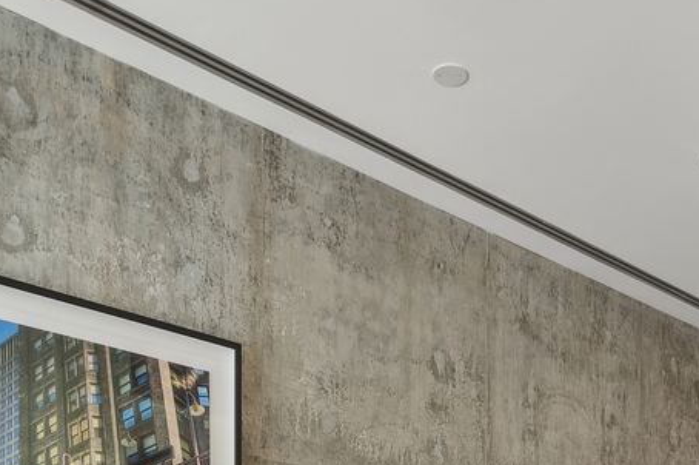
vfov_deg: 22.2
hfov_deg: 39.1
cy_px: 699
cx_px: 477
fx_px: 970
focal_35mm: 50
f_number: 10
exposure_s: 1.3
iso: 100
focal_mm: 14
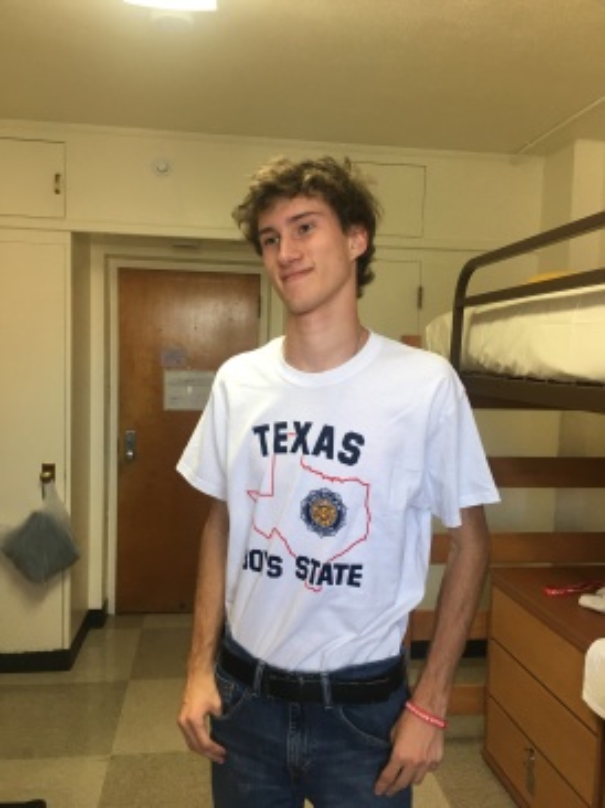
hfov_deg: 48.2
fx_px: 677
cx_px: 302
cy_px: 404
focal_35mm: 29
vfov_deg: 61.7
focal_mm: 4.15
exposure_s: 1/30
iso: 40
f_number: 2.2
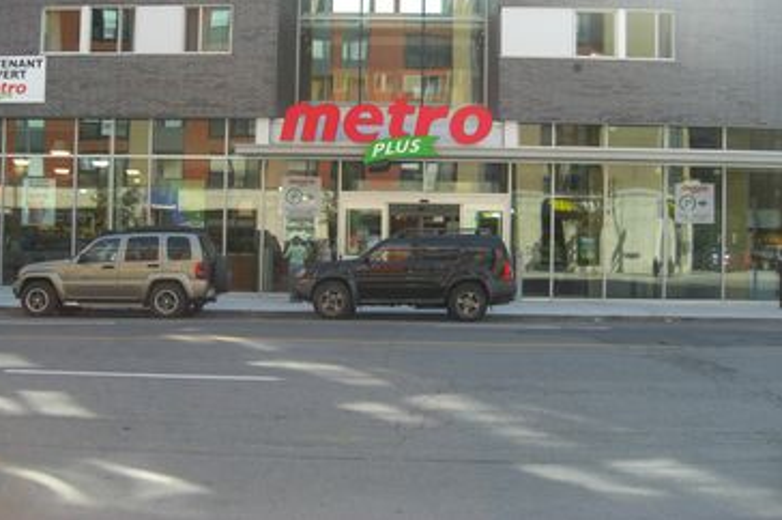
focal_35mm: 40
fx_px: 868
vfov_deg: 33.3
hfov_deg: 48.5
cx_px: 389
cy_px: 226
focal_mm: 7.9
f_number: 2.8
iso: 80
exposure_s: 1/250
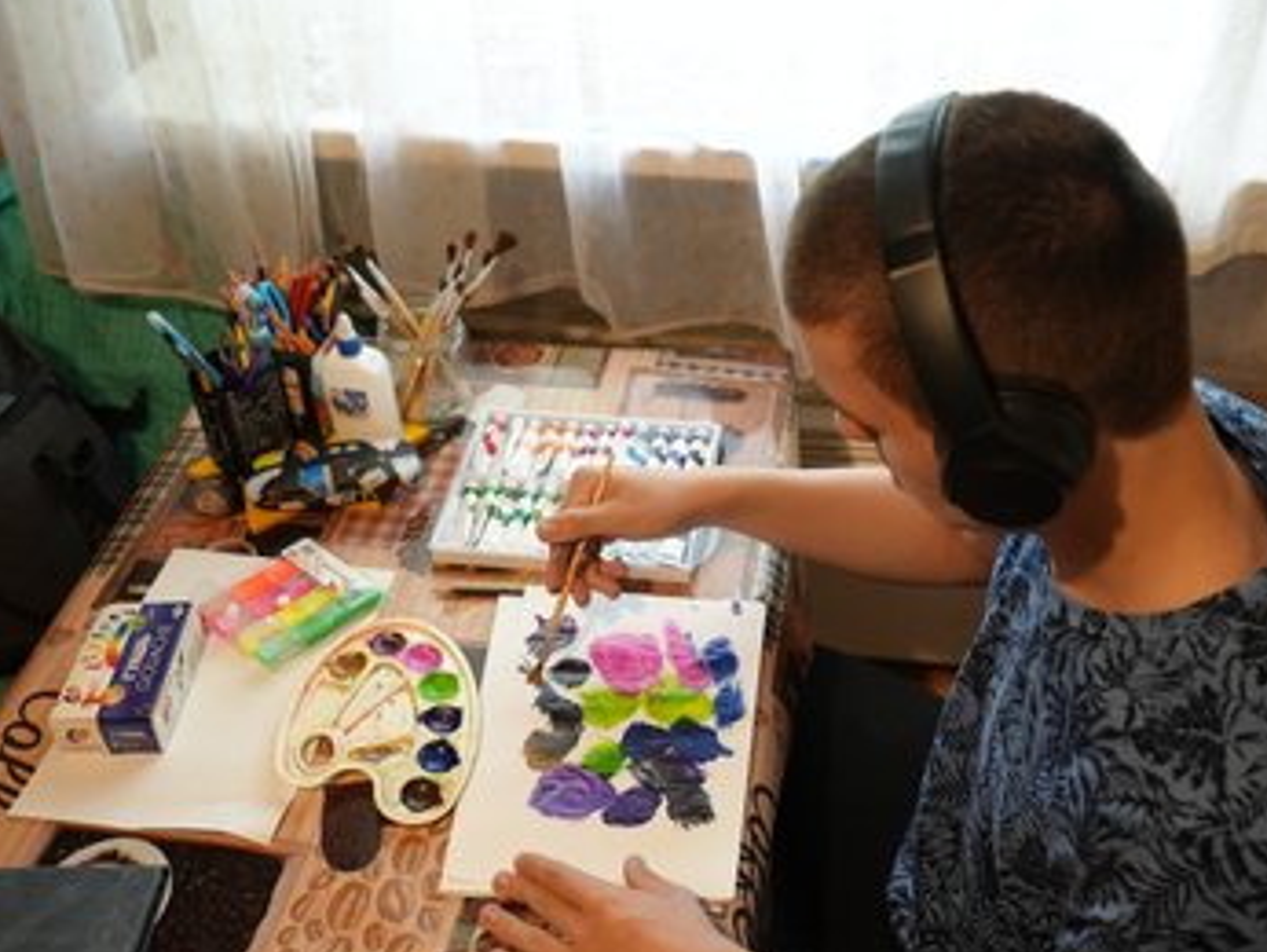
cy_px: 471
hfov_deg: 46.7
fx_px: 1465
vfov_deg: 36.0
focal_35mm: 40
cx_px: 670
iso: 5000
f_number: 4
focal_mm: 36
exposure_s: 1/160
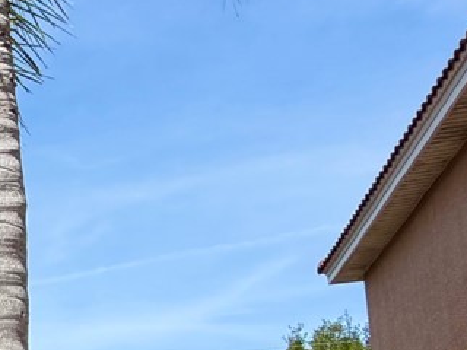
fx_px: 944
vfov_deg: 19.5
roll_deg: -2.3
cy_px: 442
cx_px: -515
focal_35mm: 70
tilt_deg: +9.6
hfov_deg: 17.5
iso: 25
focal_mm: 2.22
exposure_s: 1/770
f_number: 2.2
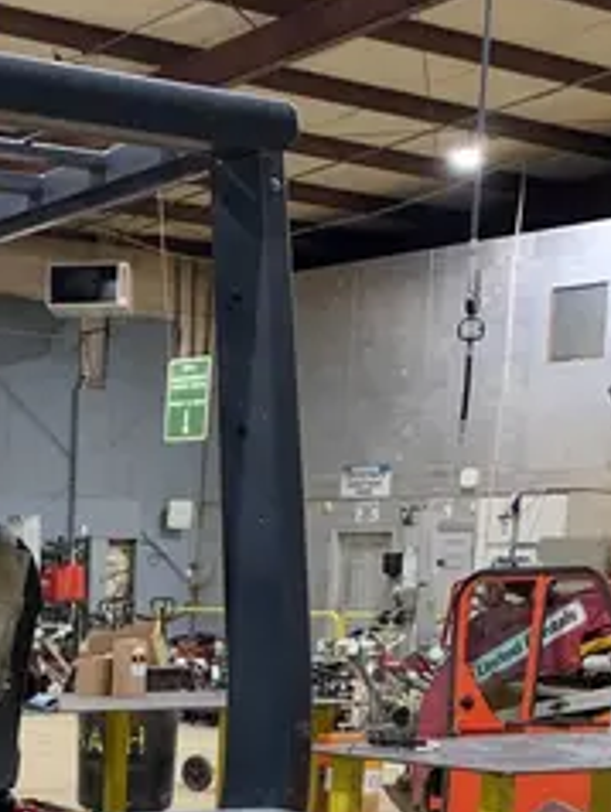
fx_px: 1879
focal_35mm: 80
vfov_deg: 23.0
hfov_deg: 17.4
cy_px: 879
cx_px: -171
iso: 250
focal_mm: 4.25
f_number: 1.8
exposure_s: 1/60
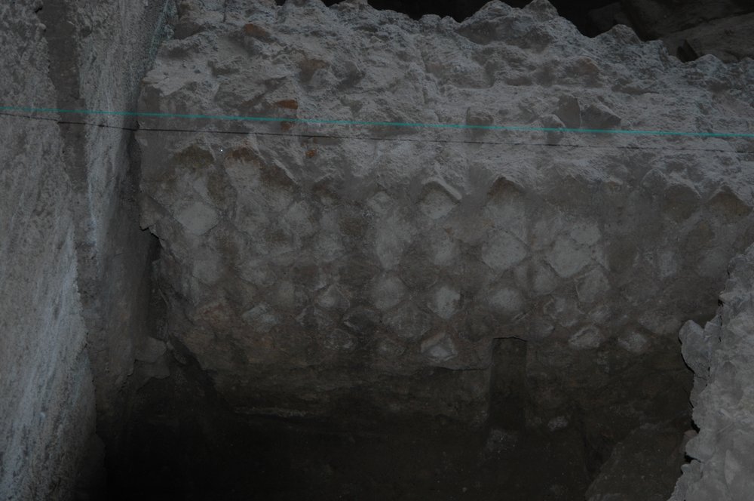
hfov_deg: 21.9
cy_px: 250
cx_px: 377
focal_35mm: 93
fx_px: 1945
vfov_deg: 14.7
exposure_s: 1/60
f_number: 5.3
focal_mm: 62
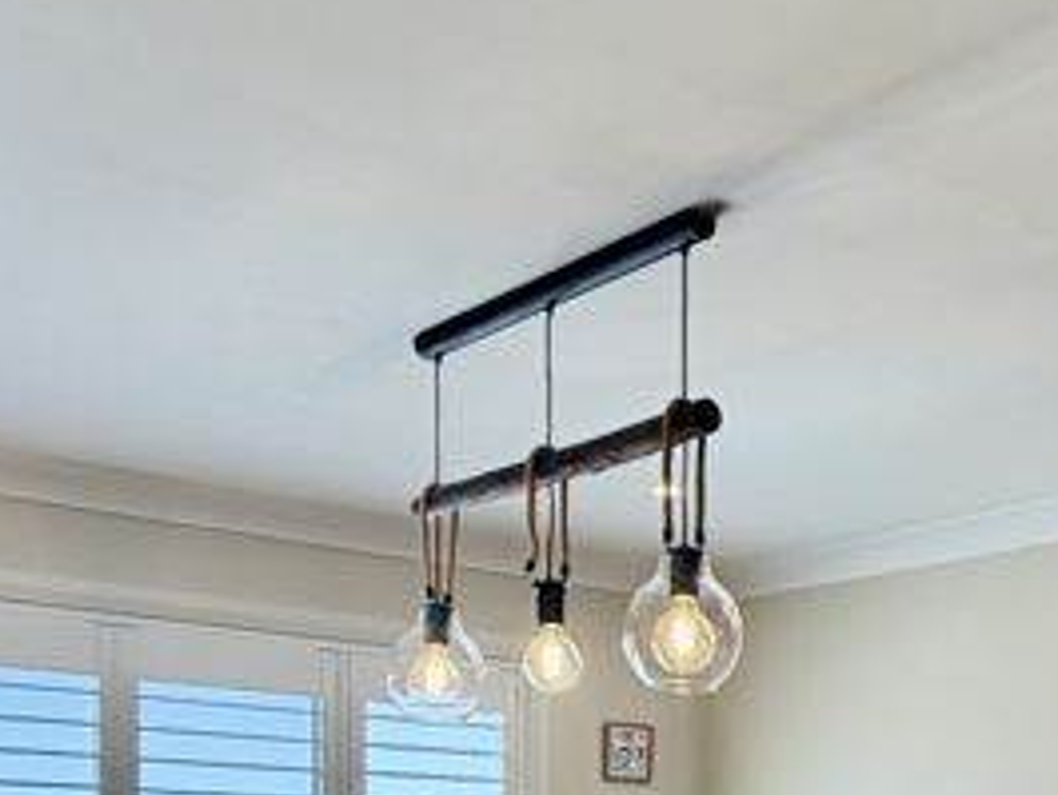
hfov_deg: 33.2
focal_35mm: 57
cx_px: 771
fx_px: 1743
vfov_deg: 23.3
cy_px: 983
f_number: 2.2
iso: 40
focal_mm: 2.22
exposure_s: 1/100
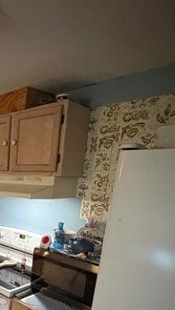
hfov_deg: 32.4
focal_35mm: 30
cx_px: -33
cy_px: 224
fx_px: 247
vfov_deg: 61.5
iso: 1000
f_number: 2.2
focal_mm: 2.22
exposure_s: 1/30
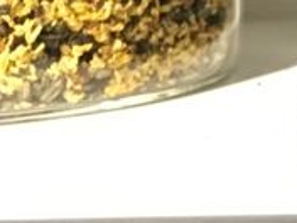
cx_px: 633
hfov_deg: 8.8
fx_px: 1810
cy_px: -541
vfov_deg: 6.2
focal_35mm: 211
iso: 200
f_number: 2.2
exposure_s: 1/17
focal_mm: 4.15
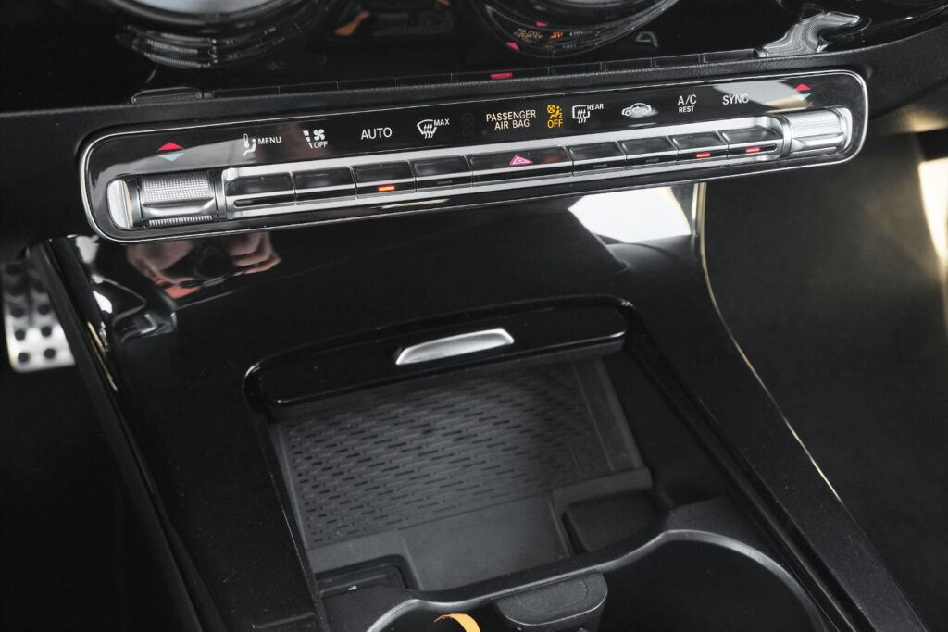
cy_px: 316
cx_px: 474
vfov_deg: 33.4
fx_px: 1053
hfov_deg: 48.5
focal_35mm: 40
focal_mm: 26.4
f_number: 6.4
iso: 2000
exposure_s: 1/50
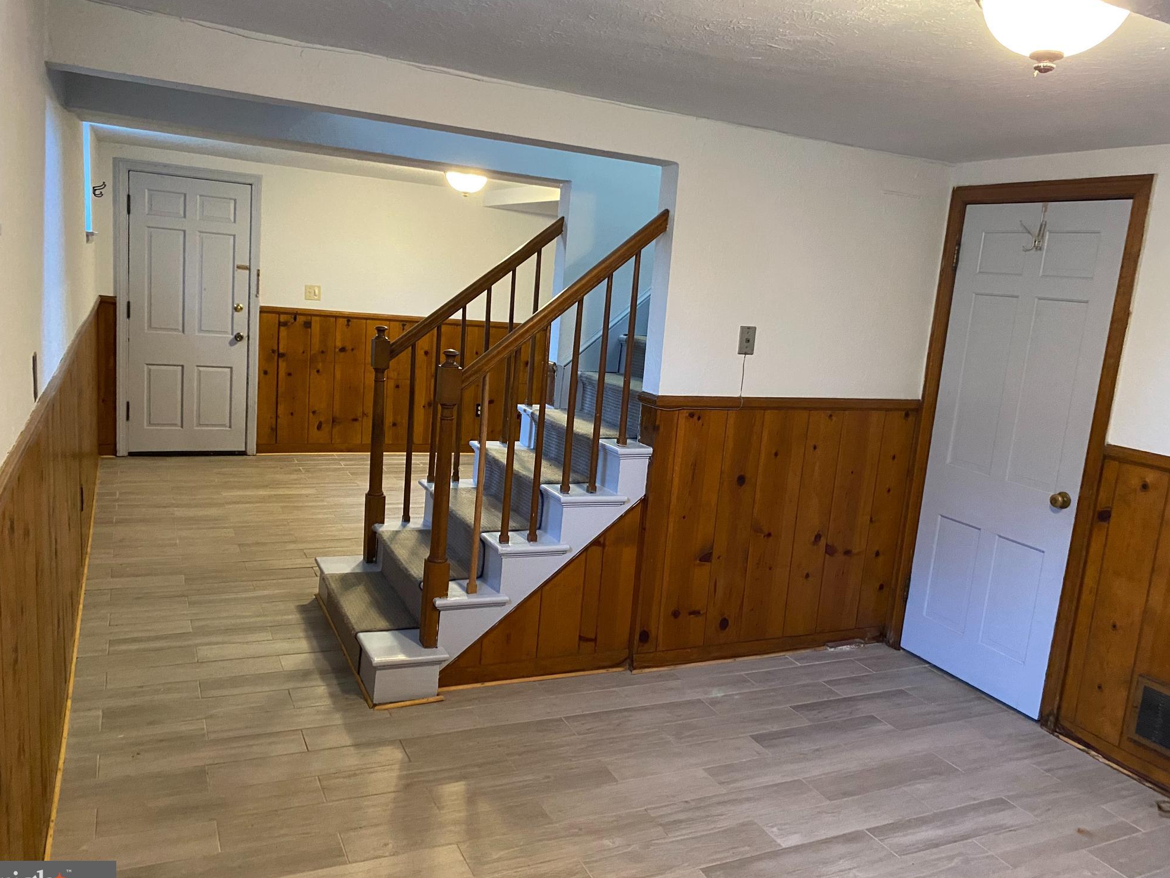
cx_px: 576
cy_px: 454
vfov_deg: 51.3
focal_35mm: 27
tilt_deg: -9.9
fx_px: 913
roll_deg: -4.6
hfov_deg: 65.3
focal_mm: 4.25
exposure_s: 1/40
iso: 500
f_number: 1.8
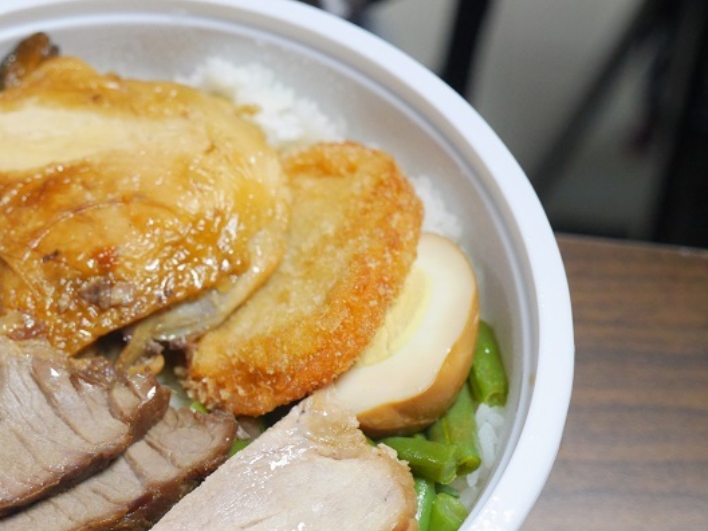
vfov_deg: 19.8
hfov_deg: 25.9
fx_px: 1514
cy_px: 383
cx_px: 142
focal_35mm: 74
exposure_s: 1/160
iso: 1600
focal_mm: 23
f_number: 2.8
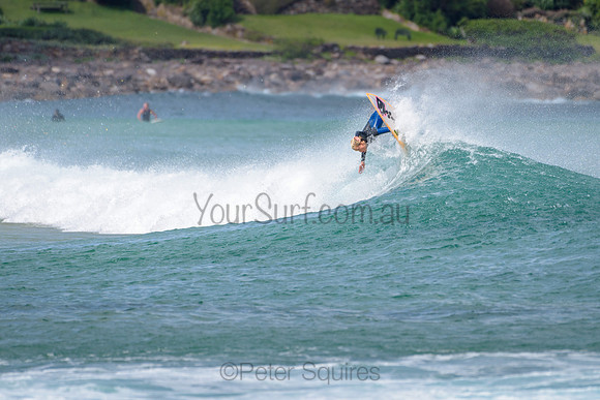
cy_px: 177
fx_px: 10213
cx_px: 338
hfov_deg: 3.4
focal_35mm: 613
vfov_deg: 2.2
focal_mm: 500
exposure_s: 1/2000
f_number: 5.6
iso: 140
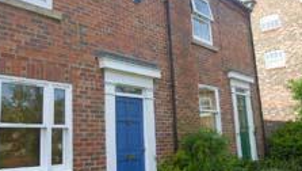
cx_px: 133
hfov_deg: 49.2
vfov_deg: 29.1
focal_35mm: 41
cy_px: 73
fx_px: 329
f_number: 4.1
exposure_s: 1/120
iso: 50
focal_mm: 6.1
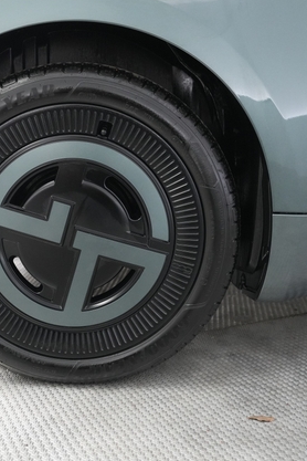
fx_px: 550
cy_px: 232
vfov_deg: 45.4
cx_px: 81
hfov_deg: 30.7
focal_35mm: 43
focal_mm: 28
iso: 5000
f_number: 2.8
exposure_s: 1/160
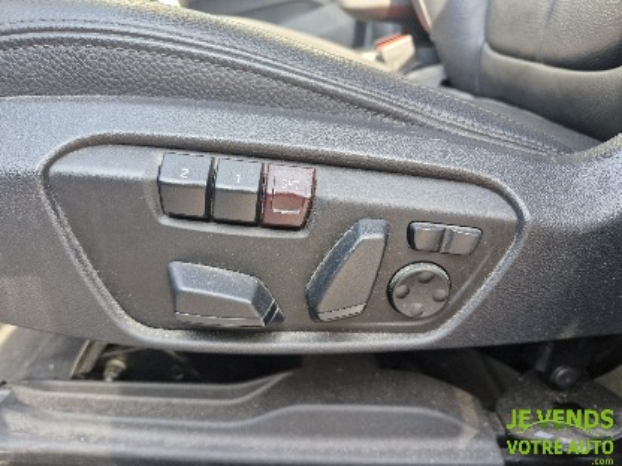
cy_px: 233
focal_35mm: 23
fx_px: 413
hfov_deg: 73.9
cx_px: 311
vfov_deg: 58.9
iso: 200
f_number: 1.8
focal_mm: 5.54
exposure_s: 1/180
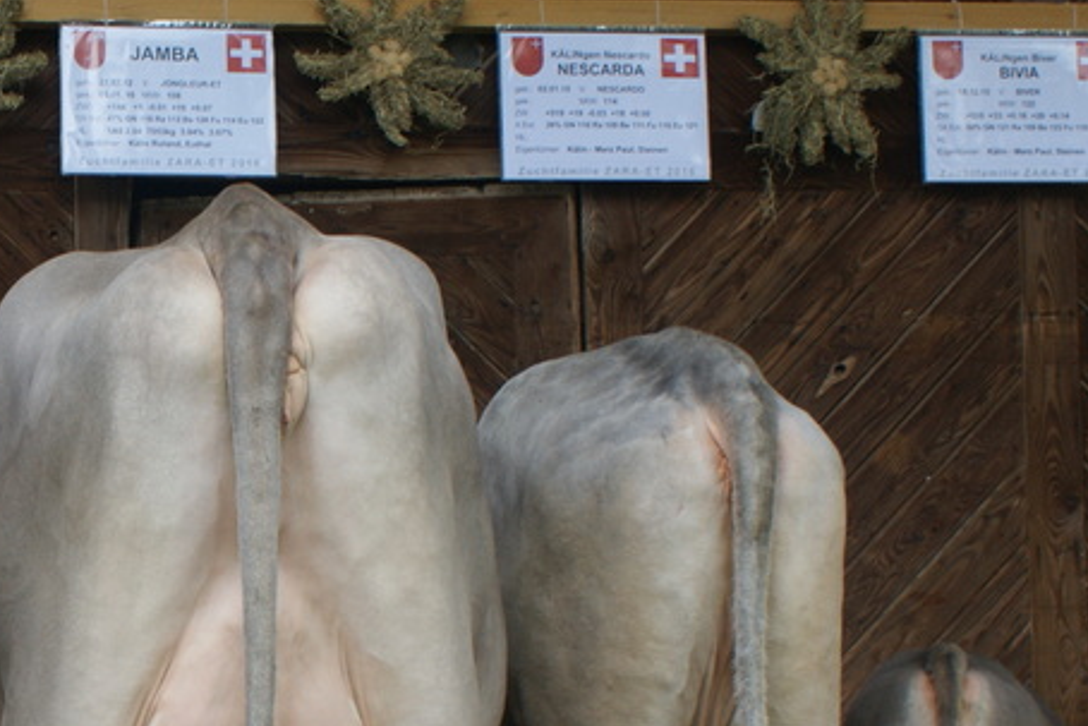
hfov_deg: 19.1
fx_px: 3114
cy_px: 631
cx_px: -55
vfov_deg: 13.2
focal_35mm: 103
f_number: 5.6
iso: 100
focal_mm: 26
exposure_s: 1/60
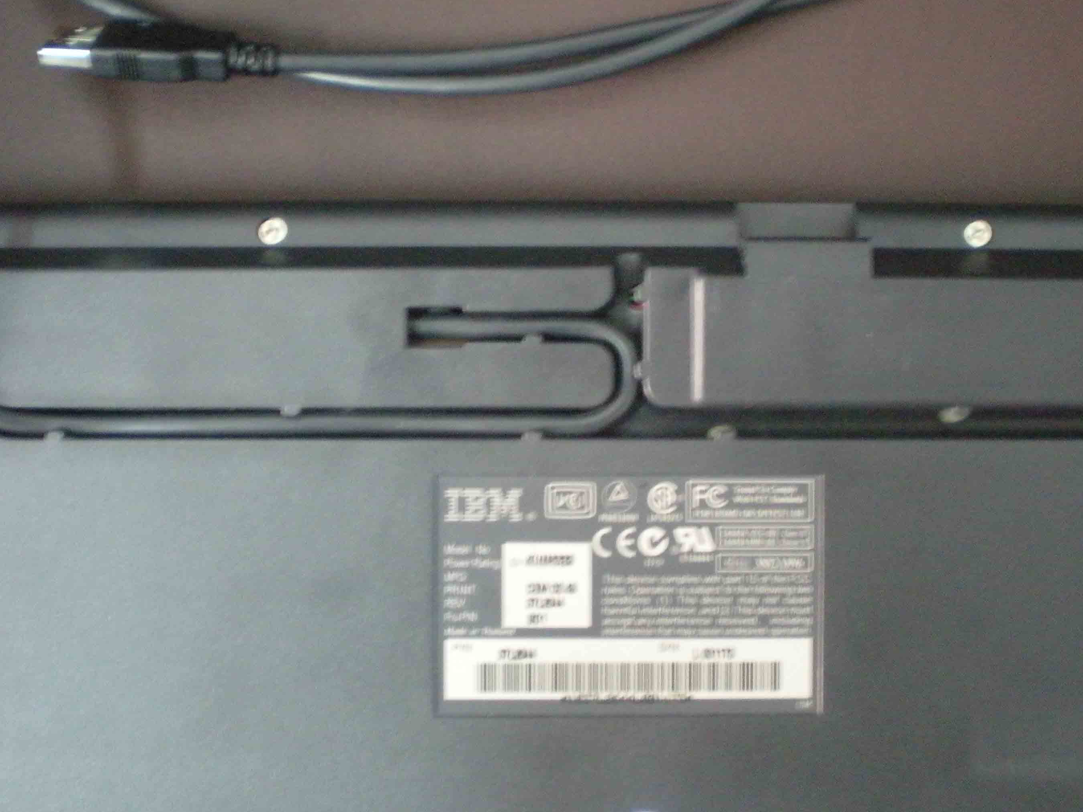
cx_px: 604
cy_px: 374
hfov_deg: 41.2
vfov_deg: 31.5
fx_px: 1439
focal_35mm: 46
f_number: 3.1
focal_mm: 6.3
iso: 800
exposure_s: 1/7.7
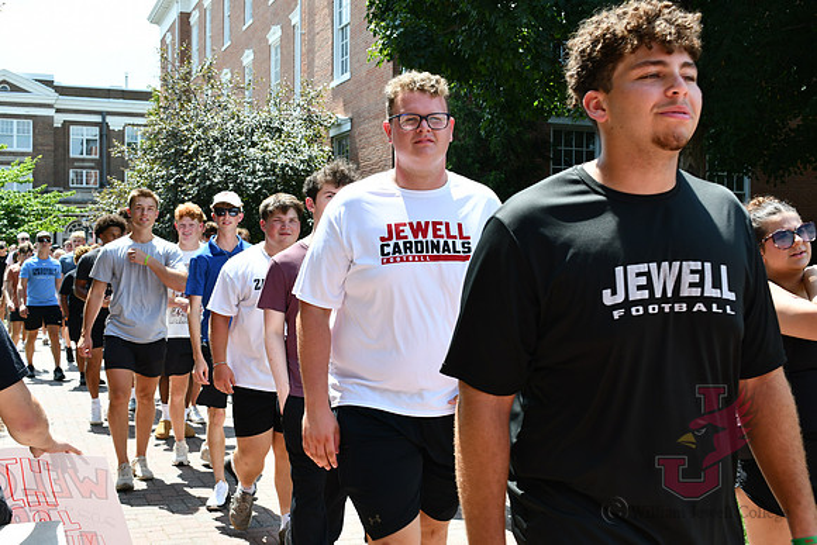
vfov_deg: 31.2
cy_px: 272
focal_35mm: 43
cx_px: 408
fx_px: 976
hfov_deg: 45.4
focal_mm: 29
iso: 200
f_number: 7.1
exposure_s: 1/250
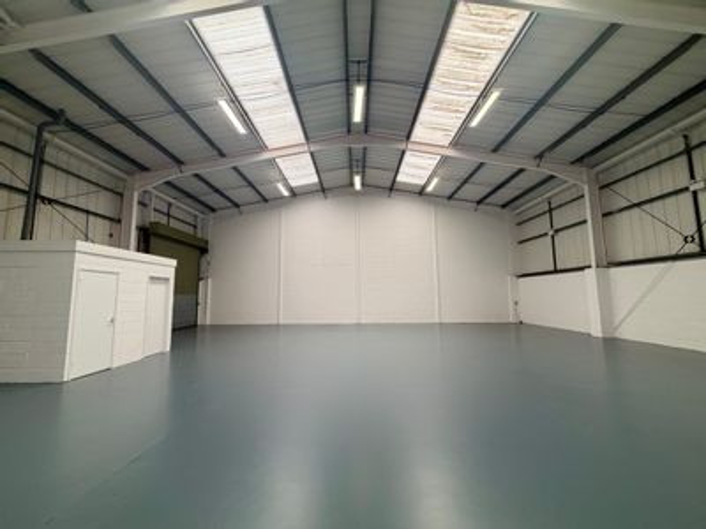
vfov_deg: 85.7
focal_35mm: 14
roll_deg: +1.1
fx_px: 286
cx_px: 353
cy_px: 264
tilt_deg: +6.7
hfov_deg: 102.1
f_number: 2.2
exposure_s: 1/100
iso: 80
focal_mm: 2.22
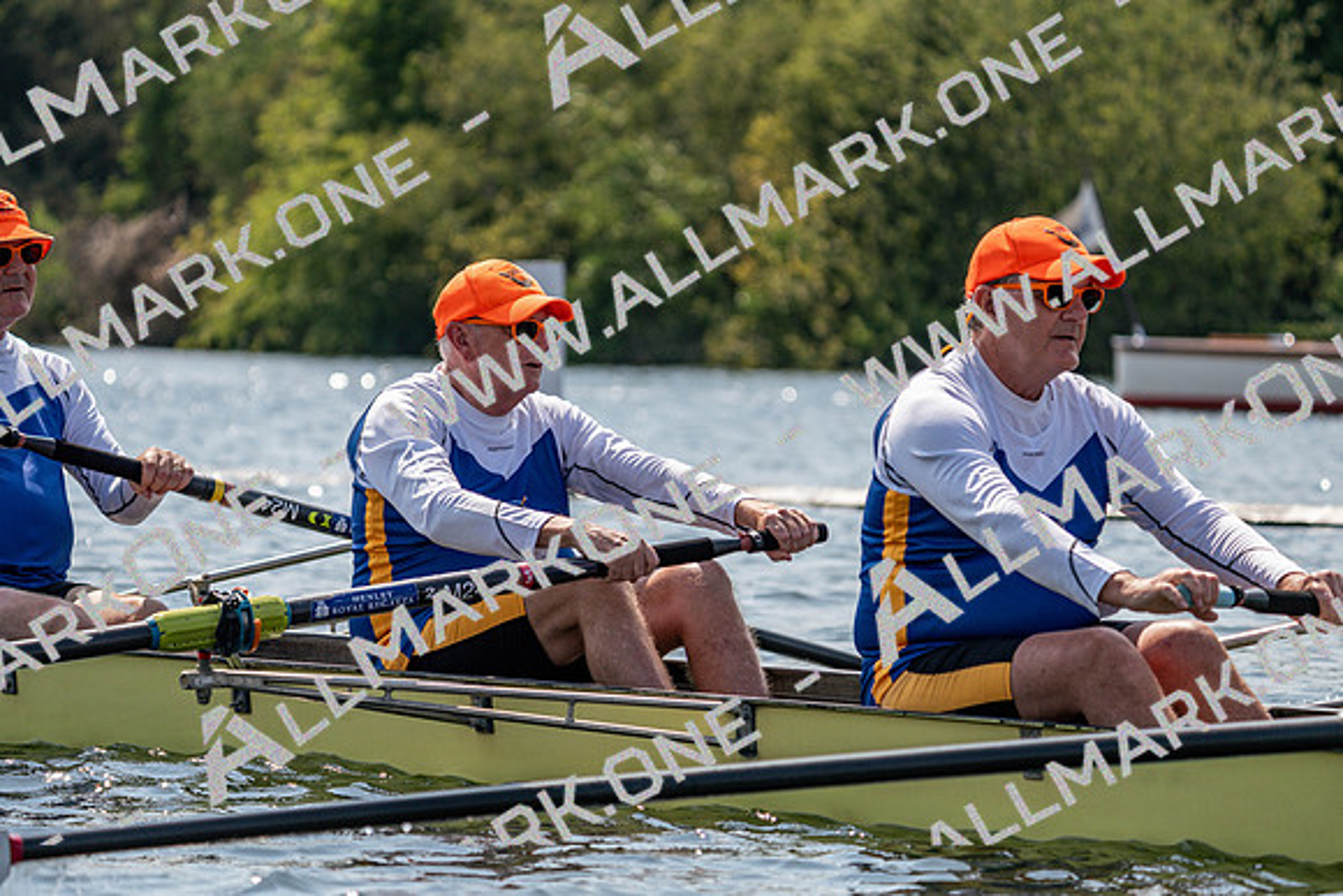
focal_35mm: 200
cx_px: 672
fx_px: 7463
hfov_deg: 10.3
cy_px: 448
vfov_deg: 6.9
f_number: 5.6
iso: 200
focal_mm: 200
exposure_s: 1/1600
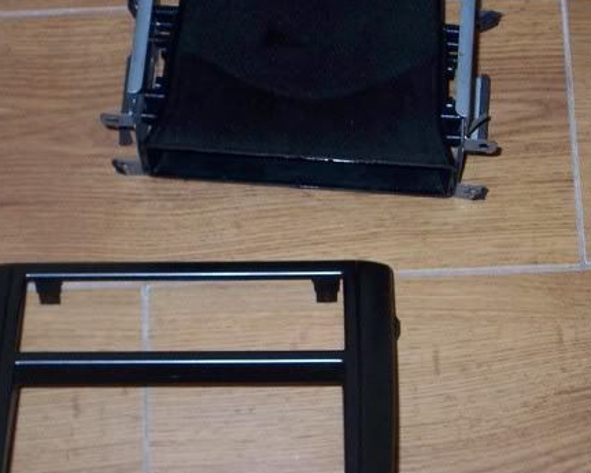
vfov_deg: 14.4
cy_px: 291
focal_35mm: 107
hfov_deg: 17.9
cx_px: 267
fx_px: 1872
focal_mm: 9.8
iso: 200
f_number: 4
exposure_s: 1/80
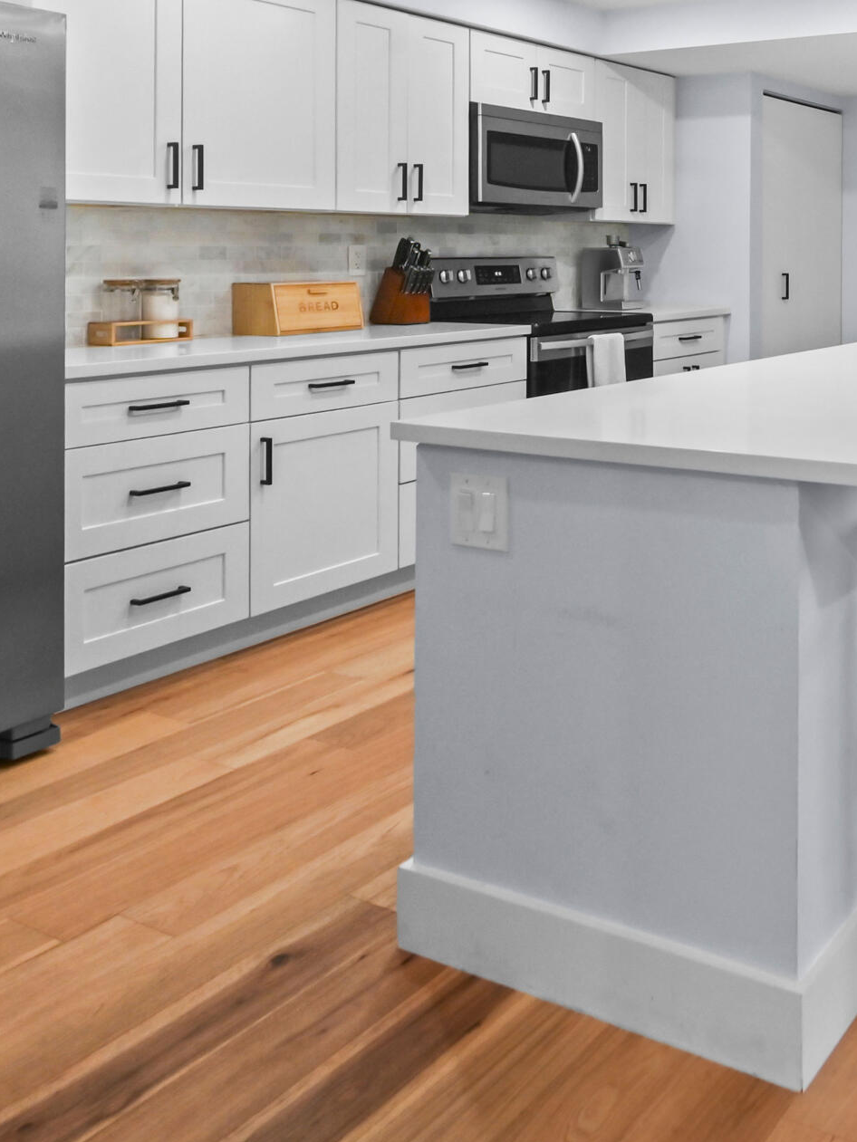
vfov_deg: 54.2
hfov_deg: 38.1
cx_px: 900
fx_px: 1056
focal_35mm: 32
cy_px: 288
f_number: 9
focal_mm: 14
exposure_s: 1/30
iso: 1000
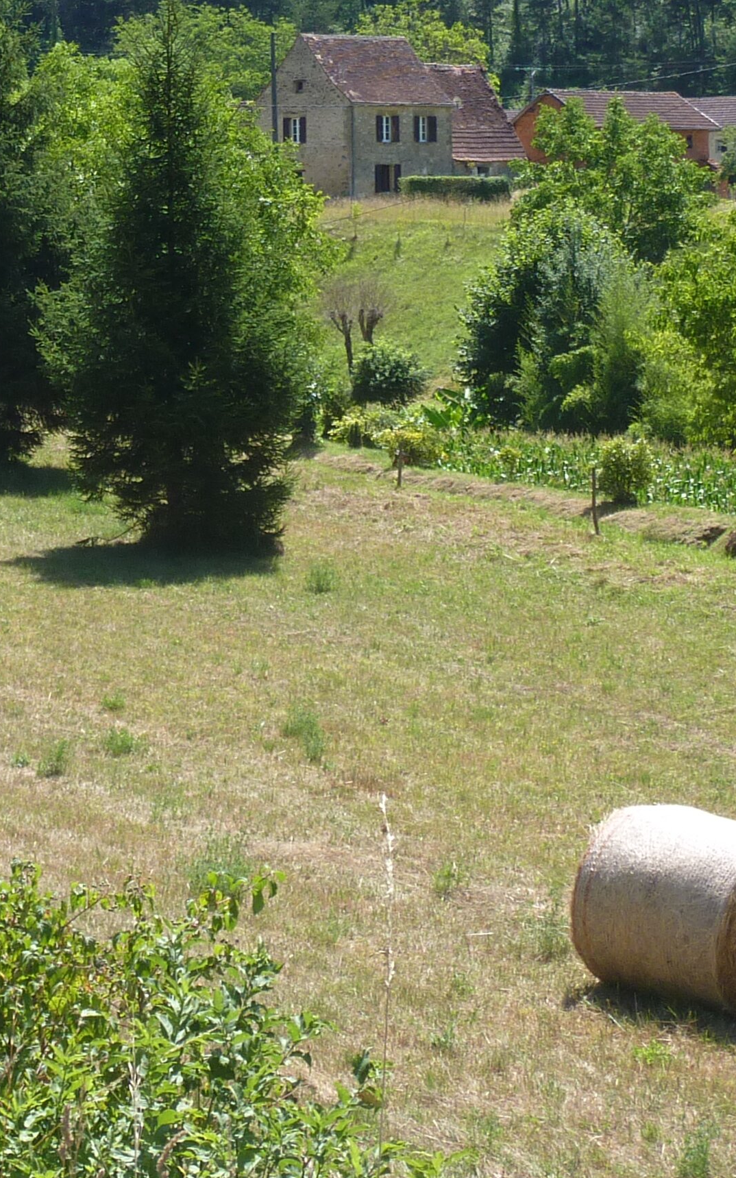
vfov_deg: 22.8
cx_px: -9
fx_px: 2889
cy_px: 257
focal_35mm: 90
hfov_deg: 14.3
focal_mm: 6.5
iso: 80
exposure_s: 1/320
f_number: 4
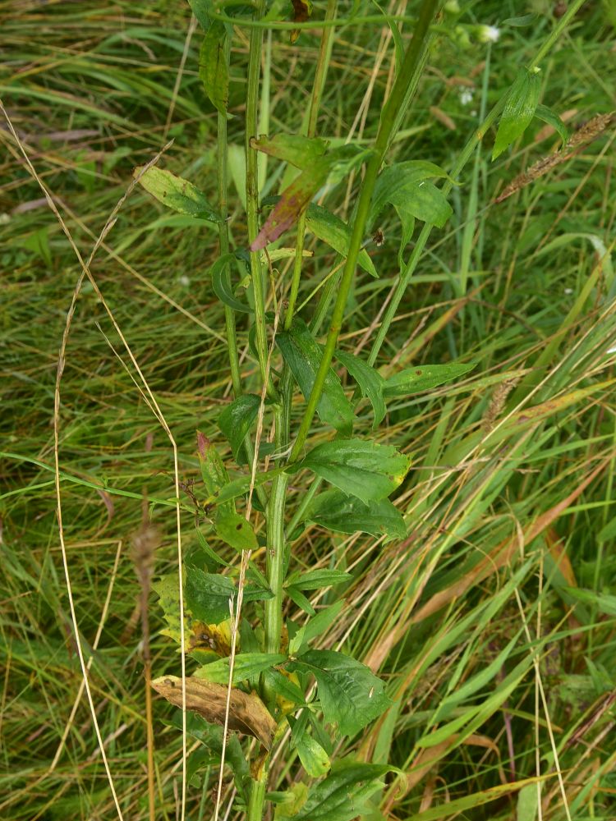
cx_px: 355
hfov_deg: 35.9
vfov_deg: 46.7
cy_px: 454
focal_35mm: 40
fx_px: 949
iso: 320
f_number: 11
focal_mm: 32
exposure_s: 1/125
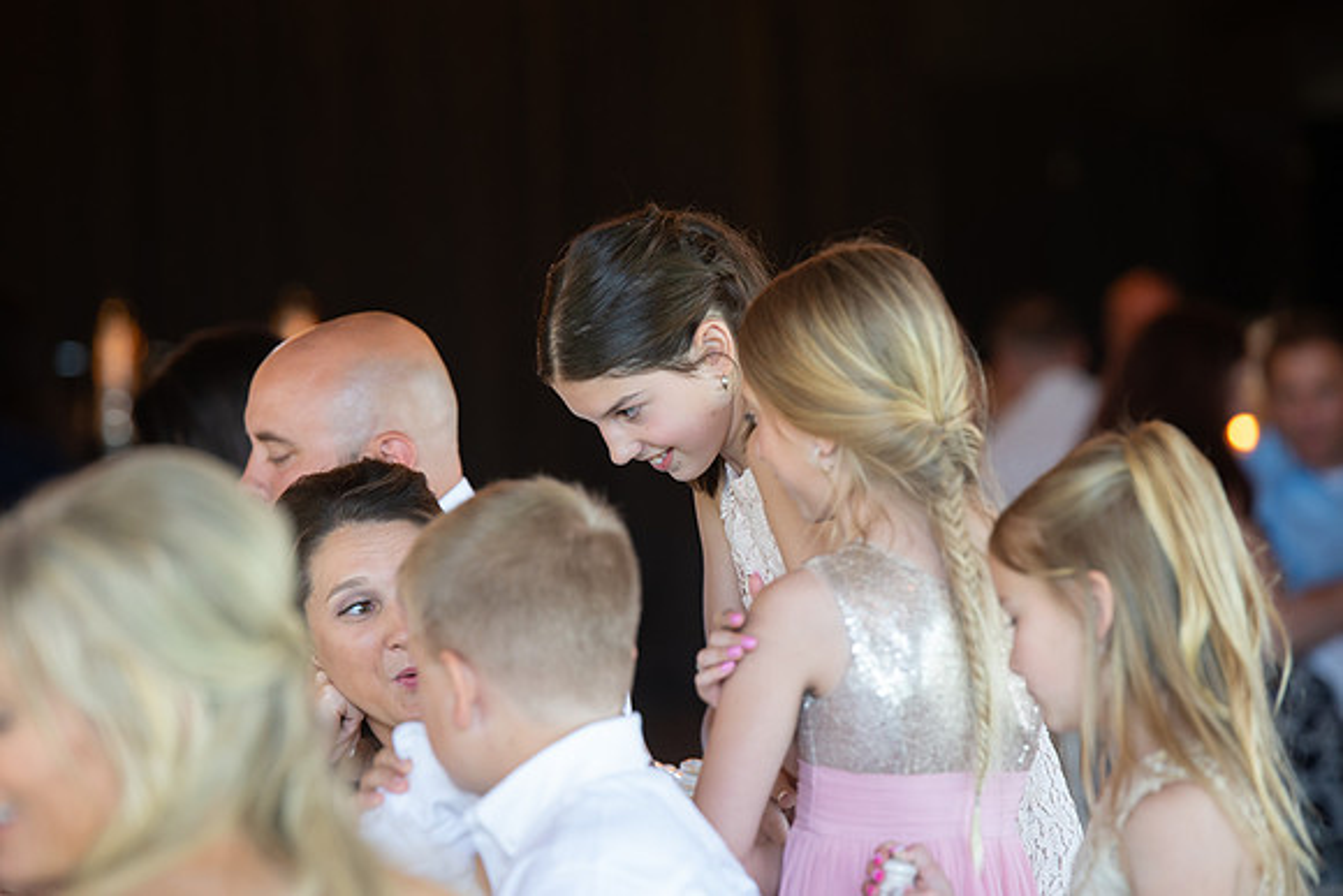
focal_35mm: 205
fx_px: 7639
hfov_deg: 10.0
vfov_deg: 6.7
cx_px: 672
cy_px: 448
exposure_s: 1/100
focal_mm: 200
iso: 1000
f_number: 4
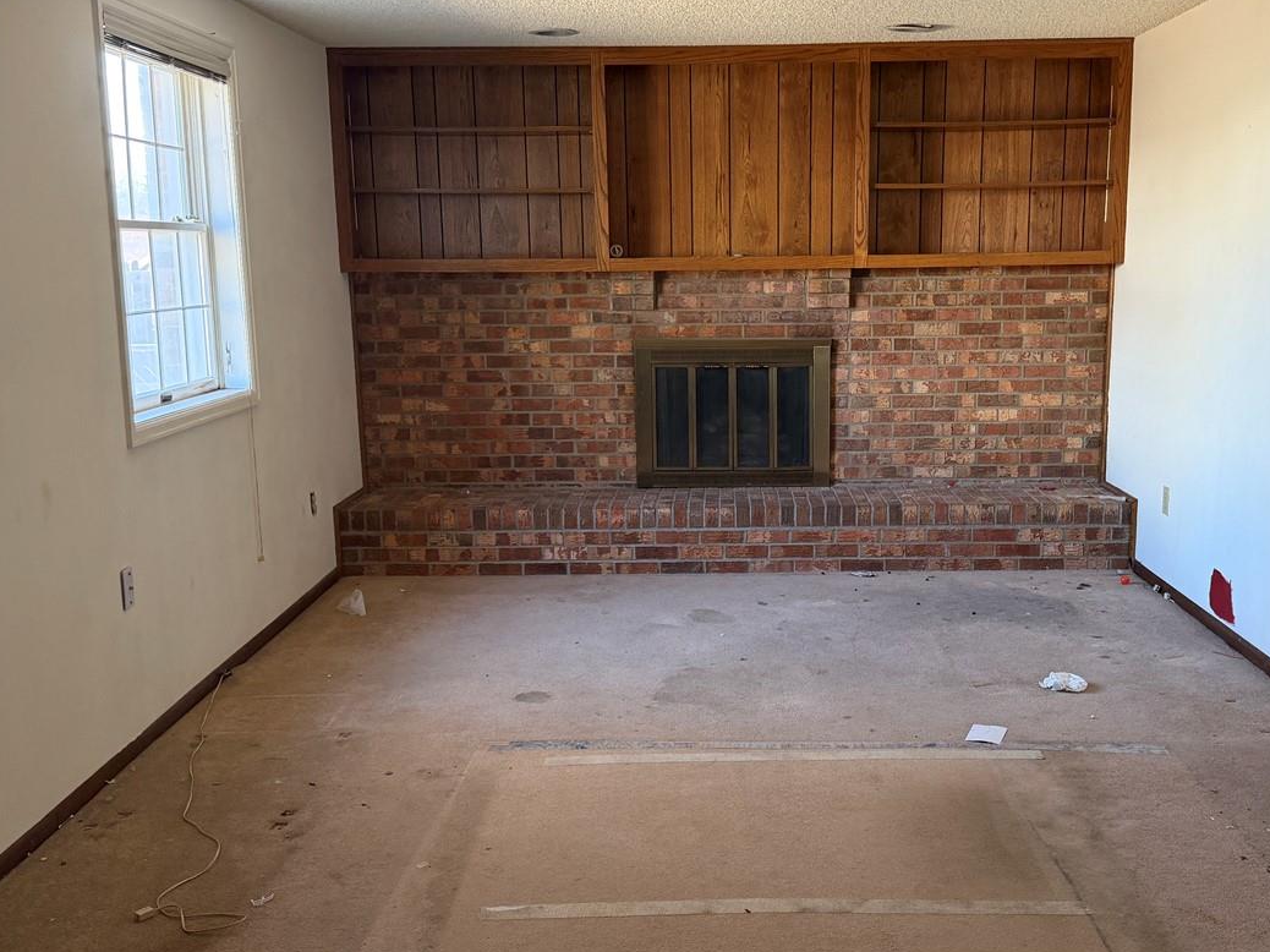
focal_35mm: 37
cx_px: 715
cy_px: 487
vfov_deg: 38.6
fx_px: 1357
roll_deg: +1.0
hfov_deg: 50.0
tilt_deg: -10.4
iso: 250
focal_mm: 6.76
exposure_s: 1/60
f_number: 1.78
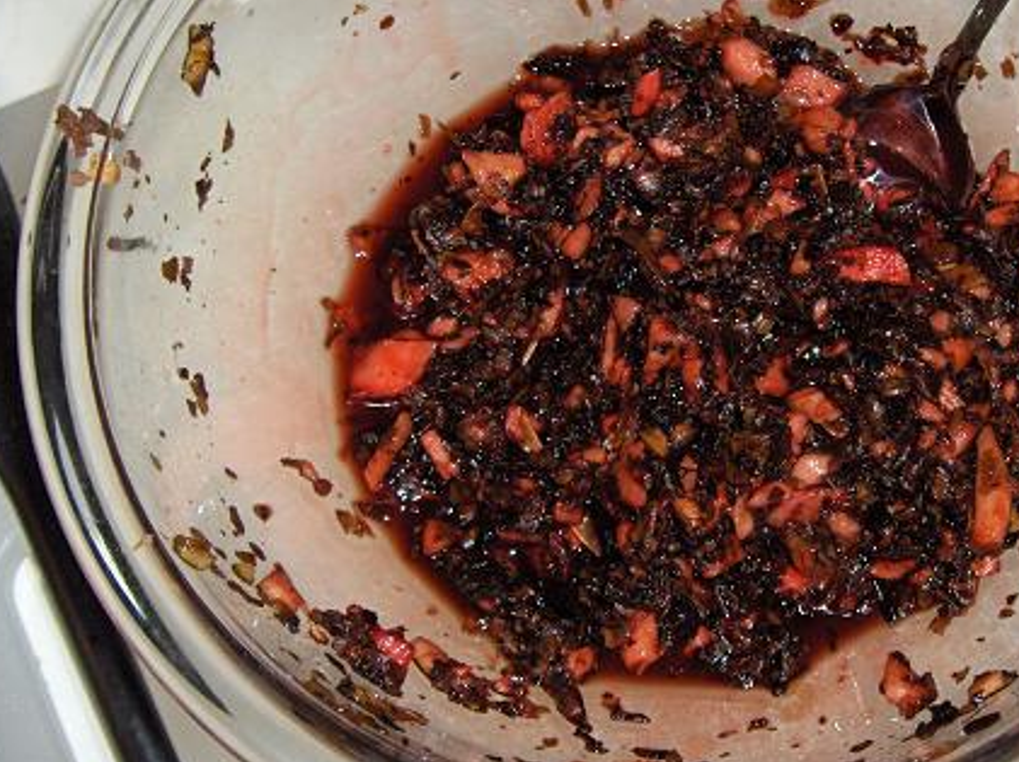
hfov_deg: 33.4
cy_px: 400
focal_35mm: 57
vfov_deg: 25.6
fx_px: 1676
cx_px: 710
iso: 100
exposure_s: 1/60
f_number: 2.8
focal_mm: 8
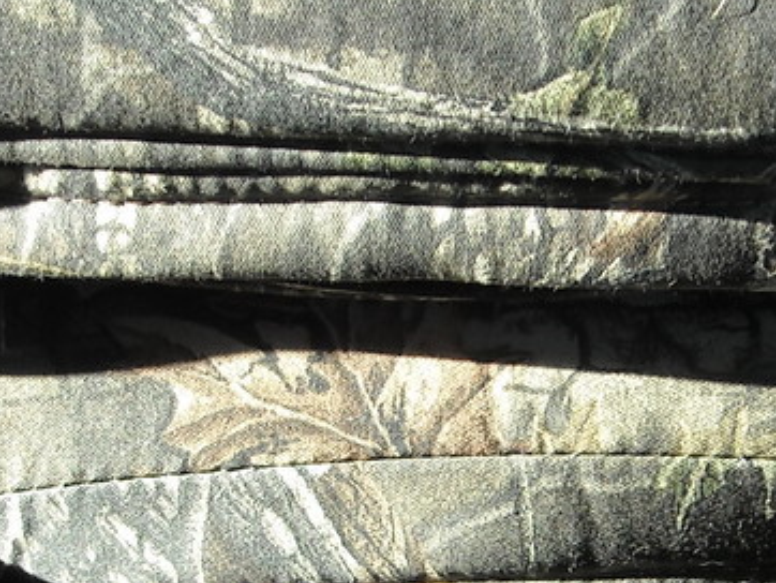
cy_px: 568
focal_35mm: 116
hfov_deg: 17.0
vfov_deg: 12.6
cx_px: 386
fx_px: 2602
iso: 64
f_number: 2.8
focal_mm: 5.7
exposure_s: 1/88
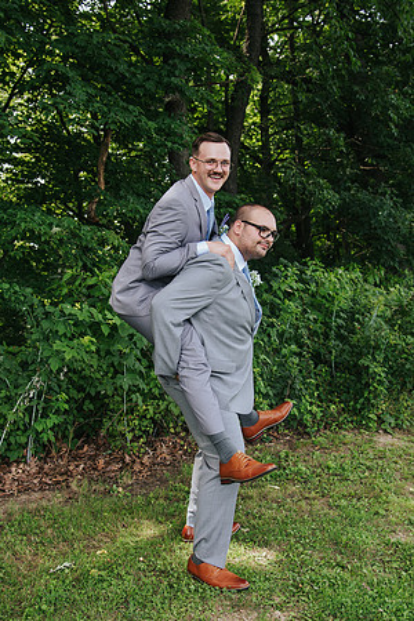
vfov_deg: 46.4
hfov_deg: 31.9
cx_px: 176
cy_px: 310
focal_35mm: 42
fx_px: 724
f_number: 4
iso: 220
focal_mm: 28
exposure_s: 1/200
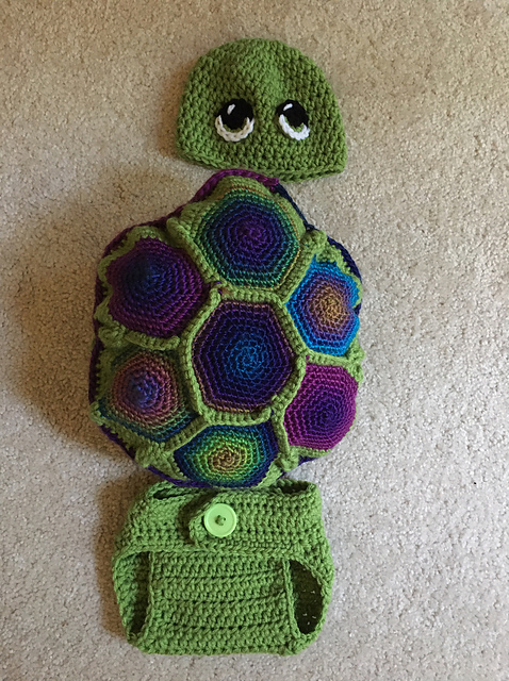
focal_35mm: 29
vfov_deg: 61.7
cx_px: 254
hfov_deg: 48.1
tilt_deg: -85.7
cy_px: 340
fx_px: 570
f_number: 2.2
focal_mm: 4.15
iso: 400
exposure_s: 1/15
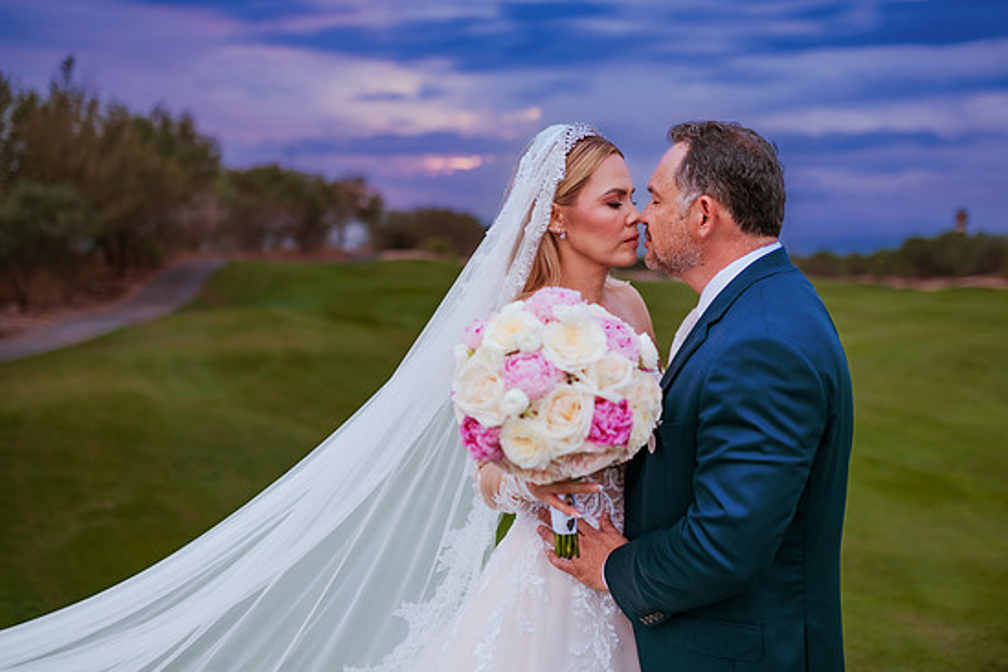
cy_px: 340
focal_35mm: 37
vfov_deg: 35.9
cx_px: 523
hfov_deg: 51.9
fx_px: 1036
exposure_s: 1/160
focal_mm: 35
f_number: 1.8
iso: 320
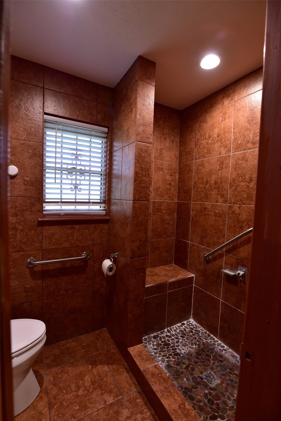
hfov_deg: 73.8
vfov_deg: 96.7
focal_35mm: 16
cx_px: 140
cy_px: 210
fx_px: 187
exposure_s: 1/50
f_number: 3.5
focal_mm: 16
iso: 800
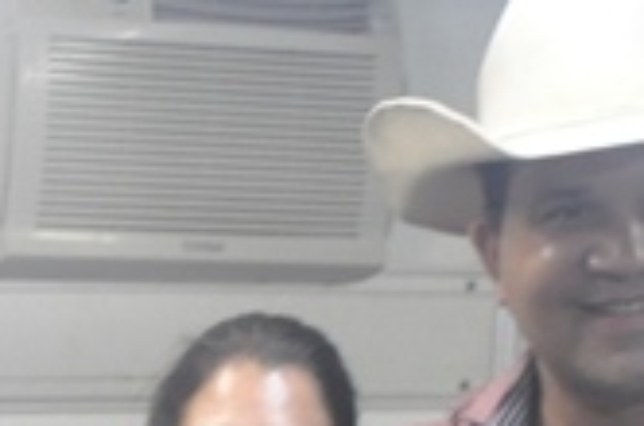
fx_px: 2732
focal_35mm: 153
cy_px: 1131
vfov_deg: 8.0
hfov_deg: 12.6
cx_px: -380
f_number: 3.5
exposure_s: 1/50
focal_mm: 18
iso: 1250
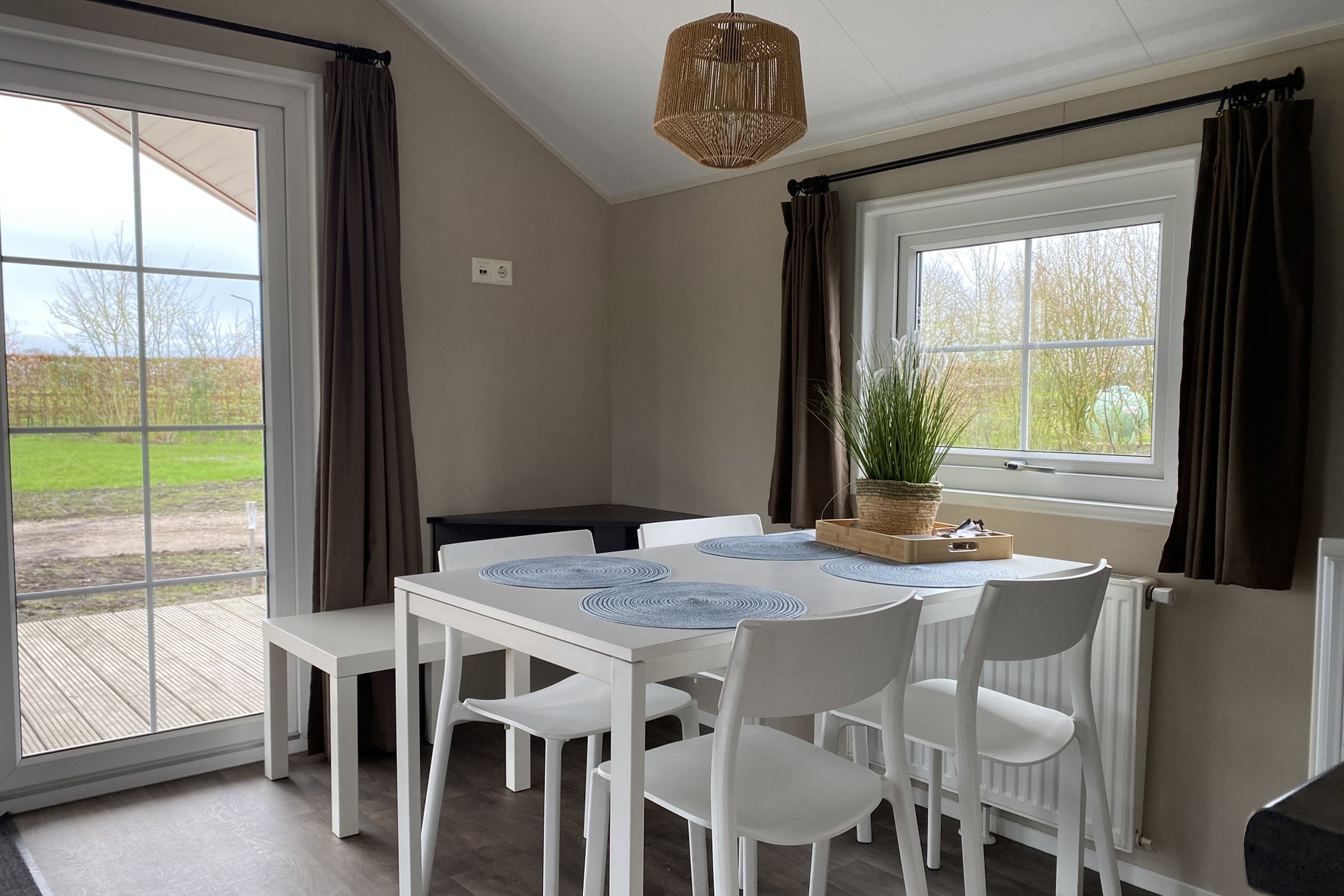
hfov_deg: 65.5
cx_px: 658
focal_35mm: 28
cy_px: 459
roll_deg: -0.2
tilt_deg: -5.1
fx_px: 1045
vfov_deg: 46.4
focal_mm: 4.25
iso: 50
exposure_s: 1/122
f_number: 1.8
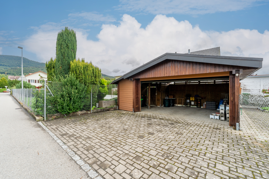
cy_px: 90
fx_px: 105
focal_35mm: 14
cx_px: 134
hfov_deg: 104.3
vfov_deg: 81.2
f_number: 16
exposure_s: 1/60
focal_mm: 14
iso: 400
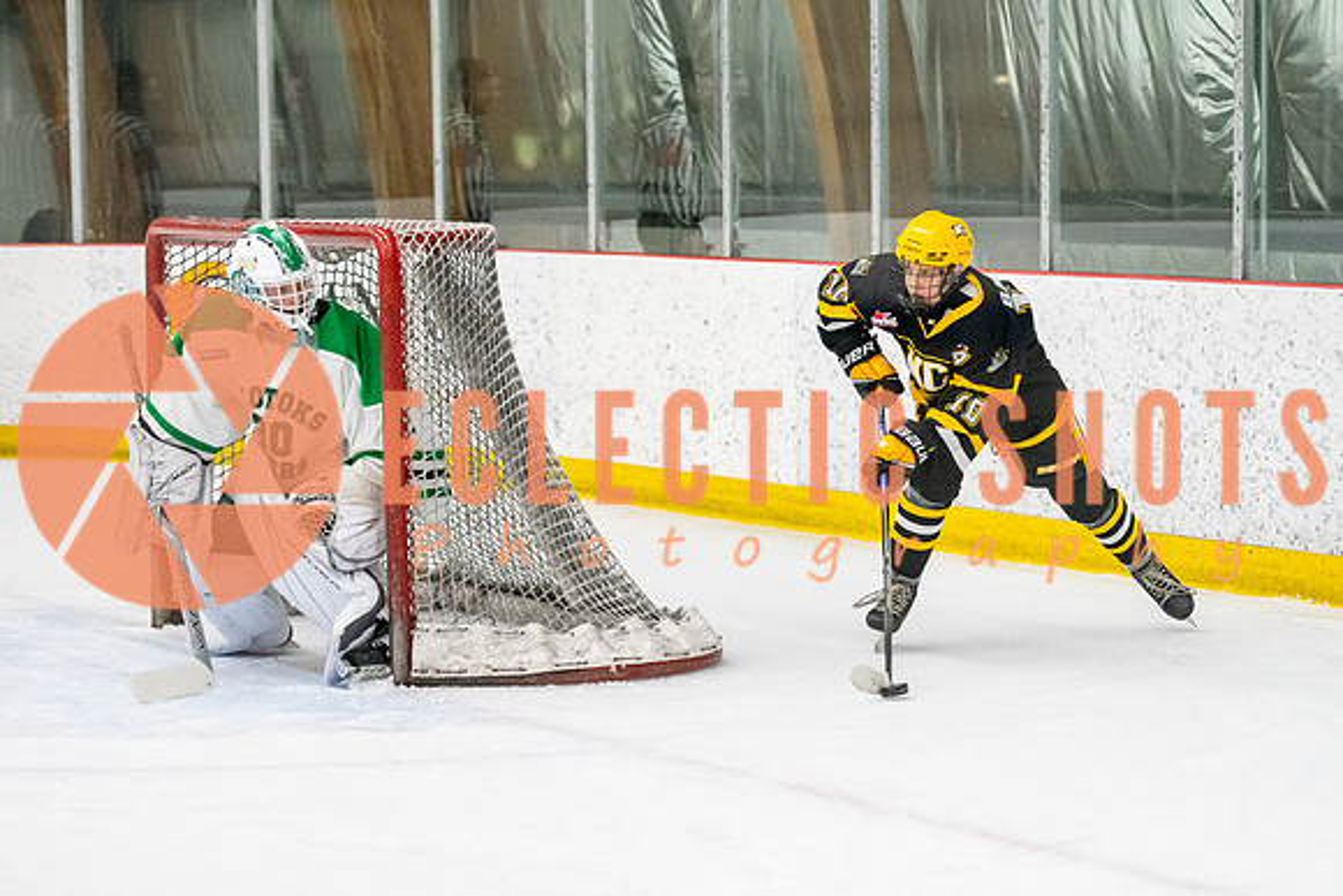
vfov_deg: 10.5
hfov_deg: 15.6
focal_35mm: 131
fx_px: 4887
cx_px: 971
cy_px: 476
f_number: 2.8
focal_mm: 80
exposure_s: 1/800
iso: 4000
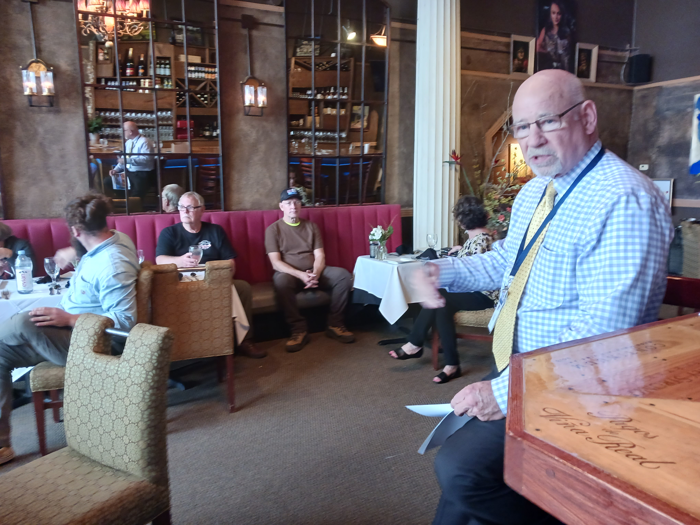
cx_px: 350
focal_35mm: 27
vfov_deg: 51.4
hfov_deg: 65.3
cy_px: 262
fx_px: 546
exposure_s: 1/20
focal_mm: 4
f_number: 1.8
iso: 400
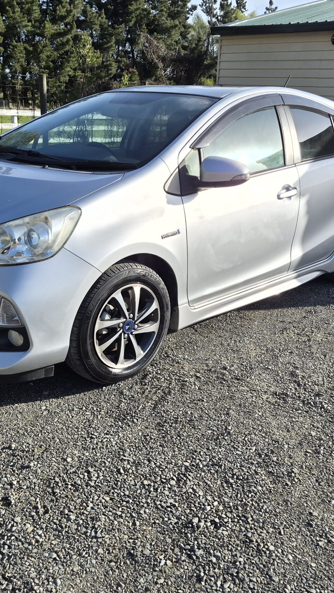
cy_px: 299
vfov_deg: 58.0
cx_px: 177
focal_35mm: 34
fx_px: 535
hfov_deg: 34.6
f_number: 1.8
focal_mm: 5.4
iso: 64
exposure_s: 1/7696
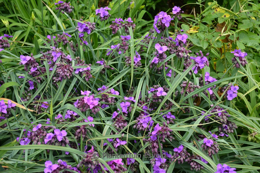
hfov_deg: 41.1
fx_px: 347
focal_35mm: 48
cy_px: 86
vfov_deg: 28.1
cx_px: 130
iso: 200
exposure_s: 1/160
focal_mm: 32
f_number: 6.3
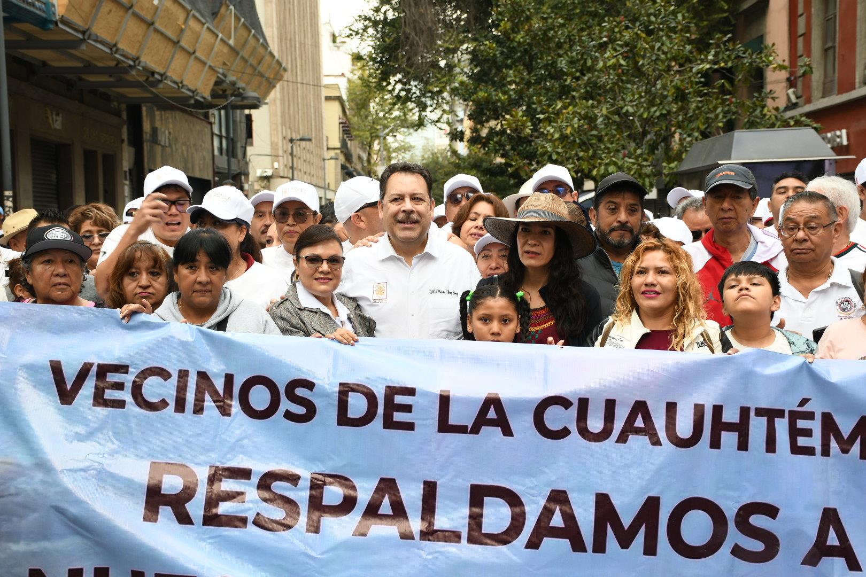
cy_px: 288
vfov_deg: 23.8
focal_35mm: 57
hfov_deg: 35.1
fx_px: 1371
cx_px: 433
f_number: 5.6
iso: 200
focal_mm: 38
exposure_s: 1/125
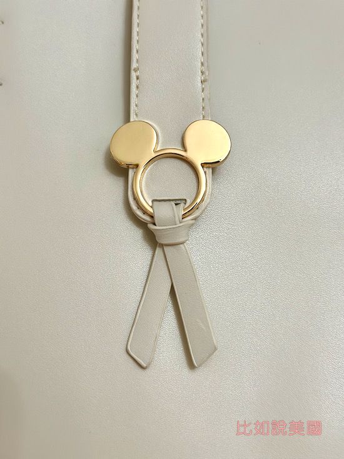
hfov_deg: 30.2
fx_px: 636
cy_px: 230
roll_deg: +0.3
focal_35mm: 48
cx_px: 172
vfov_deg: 39.7
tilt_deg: +3.7
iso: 250
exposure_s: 1/60
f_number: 1.78
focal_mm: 6.86
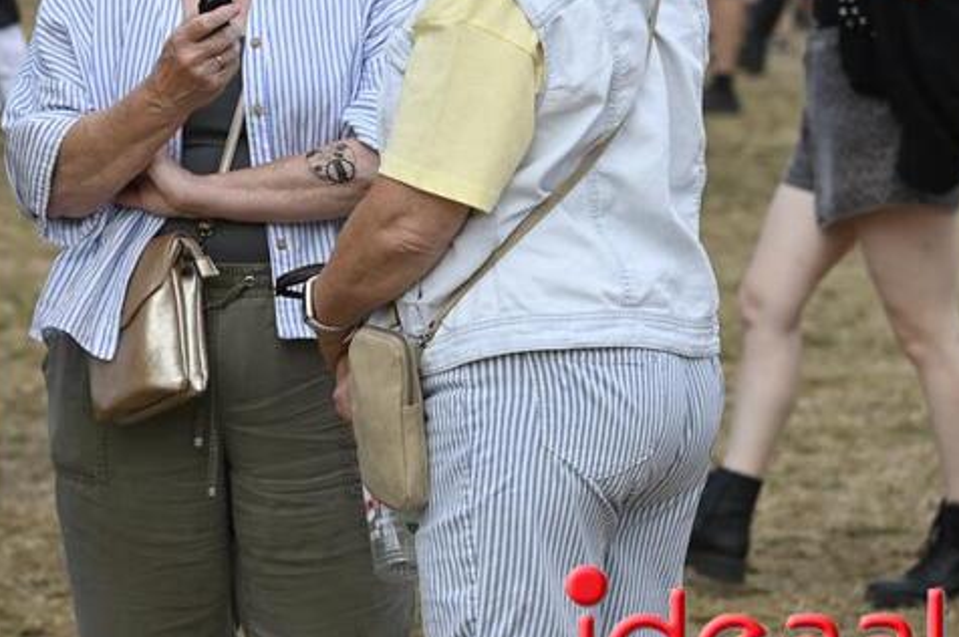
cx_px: 48
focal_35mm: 271
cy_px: 126
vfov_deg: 5.1
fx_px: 7209
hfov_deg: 7.6
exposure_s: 1/250
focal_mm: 130
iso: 100
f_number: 5.6
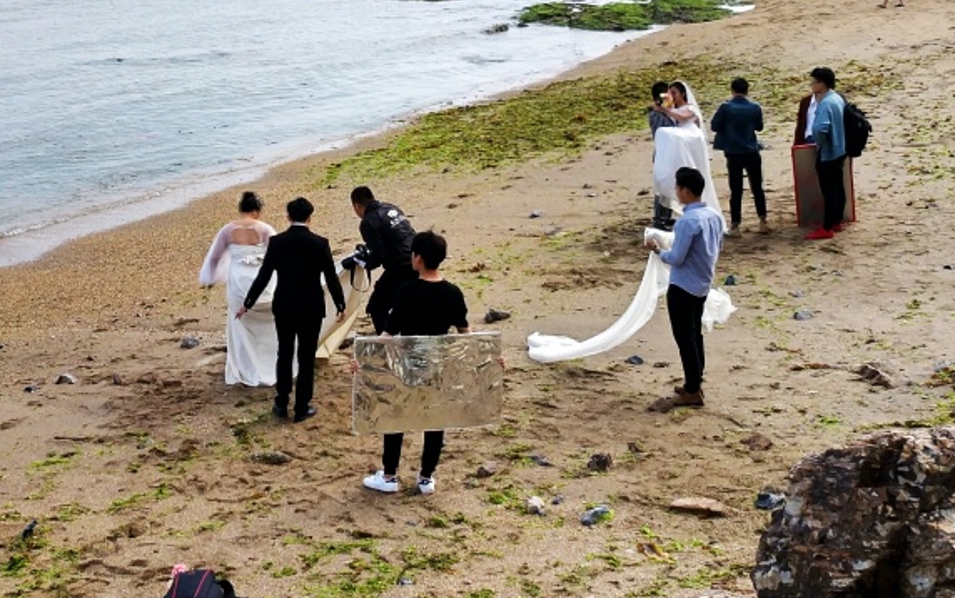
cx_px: 265
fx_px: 1562
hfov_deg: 33.5
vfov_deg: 21.4
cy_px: 122
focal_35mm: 60
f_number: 2.2
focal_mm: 4.73
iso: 100
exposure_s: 1/1553
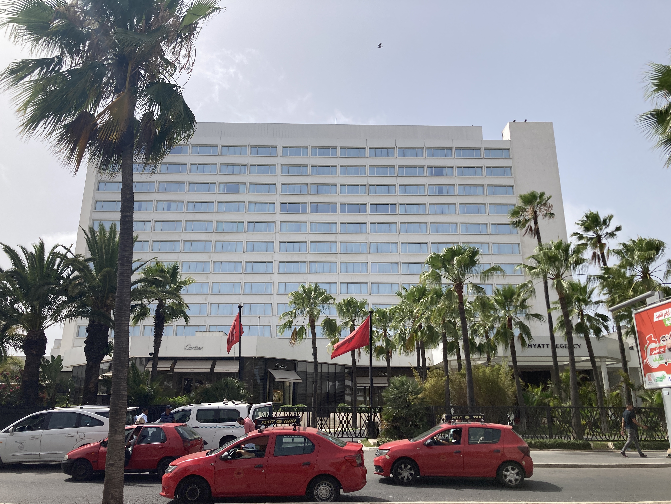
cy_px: 252
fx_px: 543
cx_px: 336
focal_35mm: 28
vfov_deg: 49.7
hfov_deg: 63.4
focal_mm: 3.99
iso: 20
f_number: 1.8
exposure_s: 1/3040
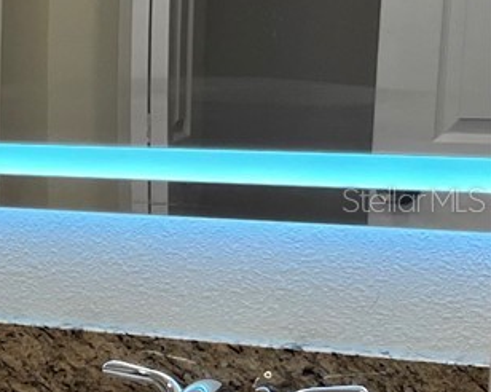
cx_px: -783
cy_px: 199
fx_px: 1917
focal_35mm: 132
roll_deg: +2.2
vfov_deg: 11.7
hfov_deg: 11.4
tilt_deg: -7.2
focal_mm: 5.1
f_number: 1.6
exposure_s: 1/120
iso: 40
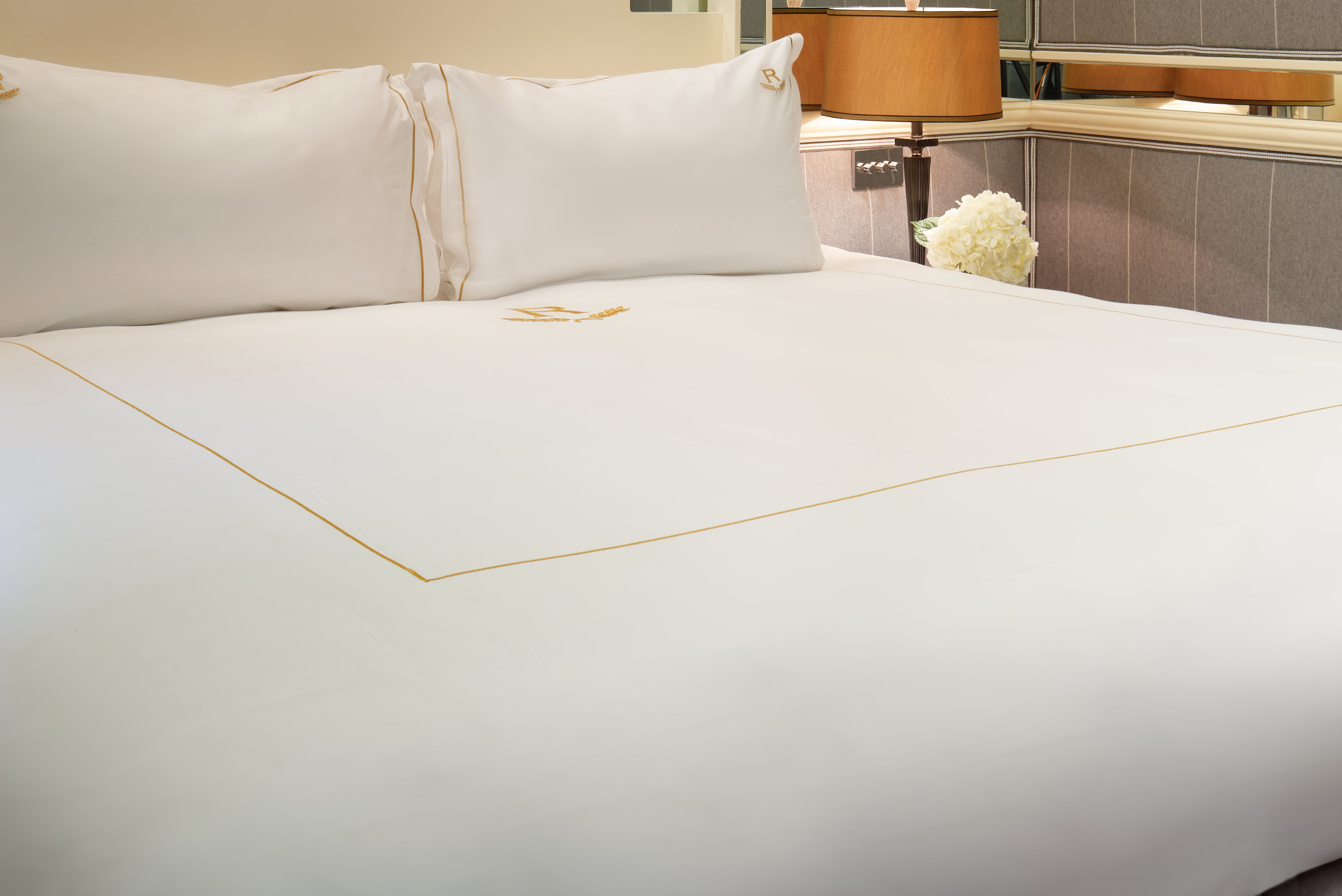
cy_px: 39
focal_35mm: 44
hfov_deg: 44.4
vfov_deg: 28.9
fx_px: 1641
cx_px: 581
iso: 50
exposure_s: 1/250
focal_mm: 21
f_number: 16
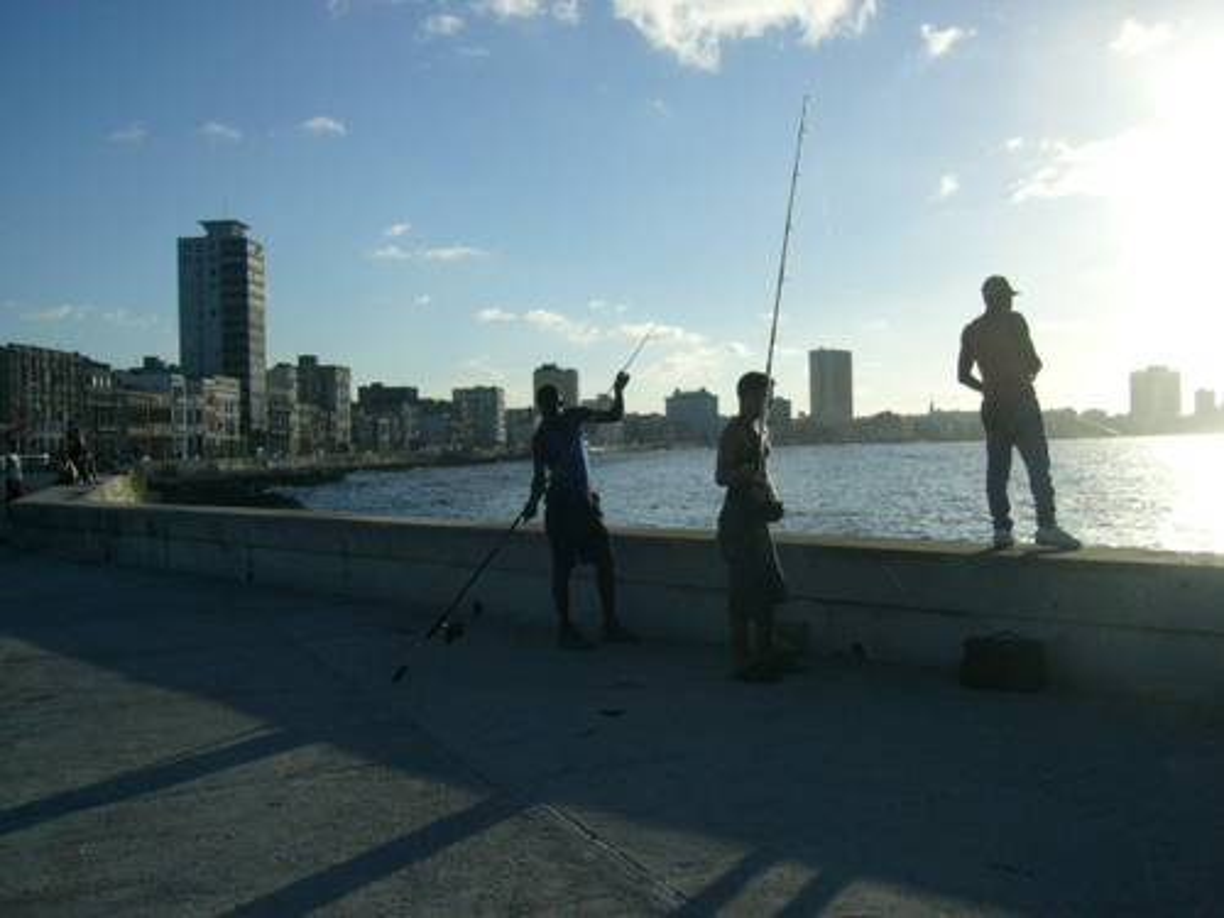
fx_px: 1238
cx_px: 612
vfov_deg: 40.7
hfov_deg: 52.6
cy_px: 459
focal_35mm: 35
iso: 100
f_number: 8
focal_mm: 5.8
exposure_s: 1/500
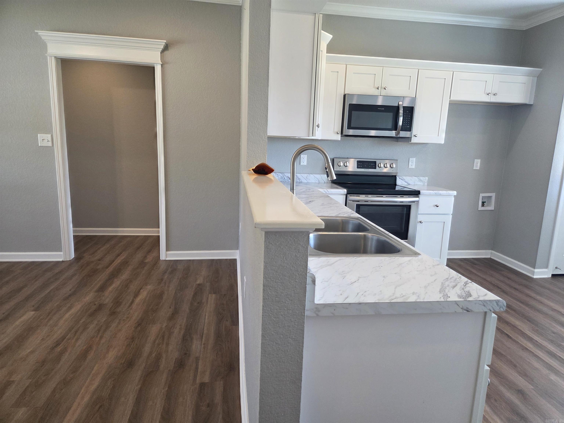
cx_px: 282
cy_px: 212
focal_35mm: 23
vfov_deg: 58.9
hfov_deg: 73.9
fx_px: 375
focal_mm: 5.4
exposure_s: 1/120
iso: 250
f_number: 1.8
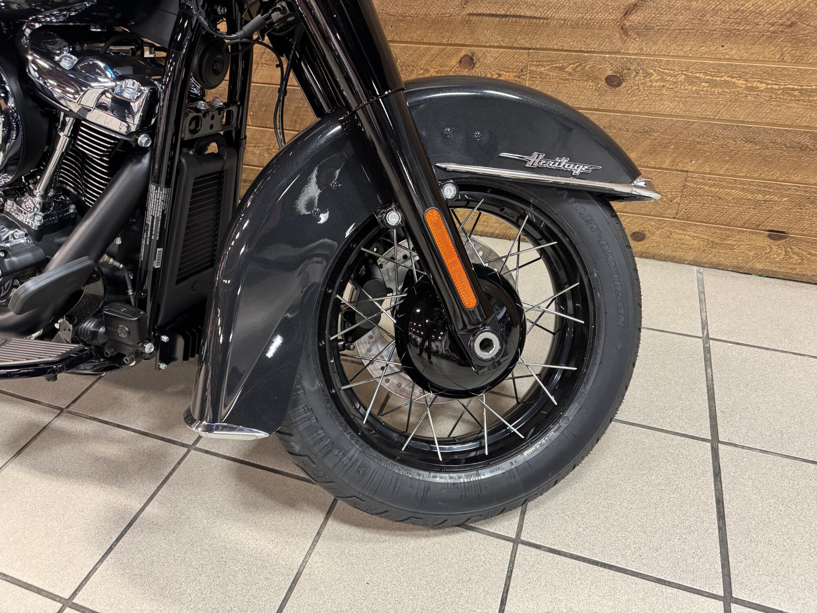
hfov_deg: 71.6
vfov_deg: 56.8
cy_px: 306
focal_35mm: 24
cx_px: 408
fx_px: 566
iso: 500
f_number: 1.78
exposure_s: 1/60
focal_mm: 6.76
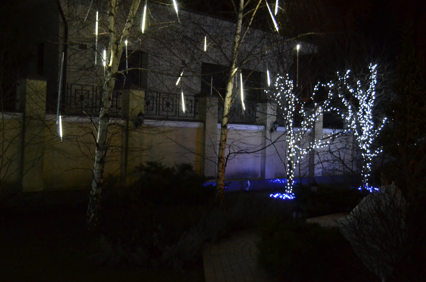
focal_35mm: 44
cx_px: 171
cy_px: 120
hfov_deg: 44.4
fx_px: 520
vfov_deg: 30.3
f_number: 3.8
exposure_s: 1/30
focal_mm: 24
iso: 2800
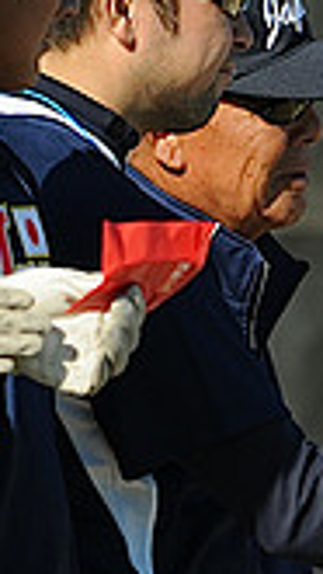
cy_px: 510
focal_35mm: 1659
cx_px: 799
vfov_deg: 1.3
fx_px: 25221
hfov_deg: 0.7
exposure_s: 1/1600
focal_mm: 300
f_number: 4
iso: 200
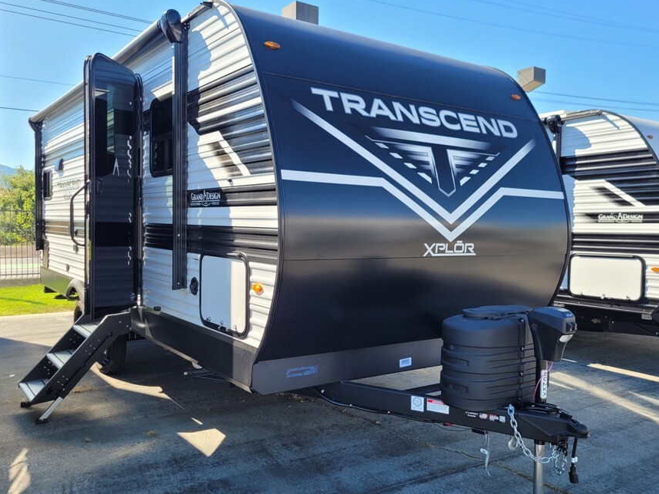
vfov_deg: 45.4
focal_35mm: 31
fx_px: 590
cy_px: 268
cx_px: 333
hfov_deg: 58.4
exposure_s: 1/577
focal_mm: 5.4
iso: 40
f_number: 1.8
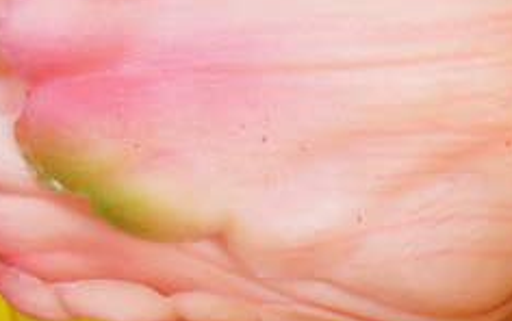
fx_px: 7954
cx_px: 1373
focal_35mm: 569
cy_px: 1017
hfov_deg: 3.6
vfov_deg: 2.3
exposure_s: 1/100
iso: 200
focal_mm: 55
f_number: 5.6
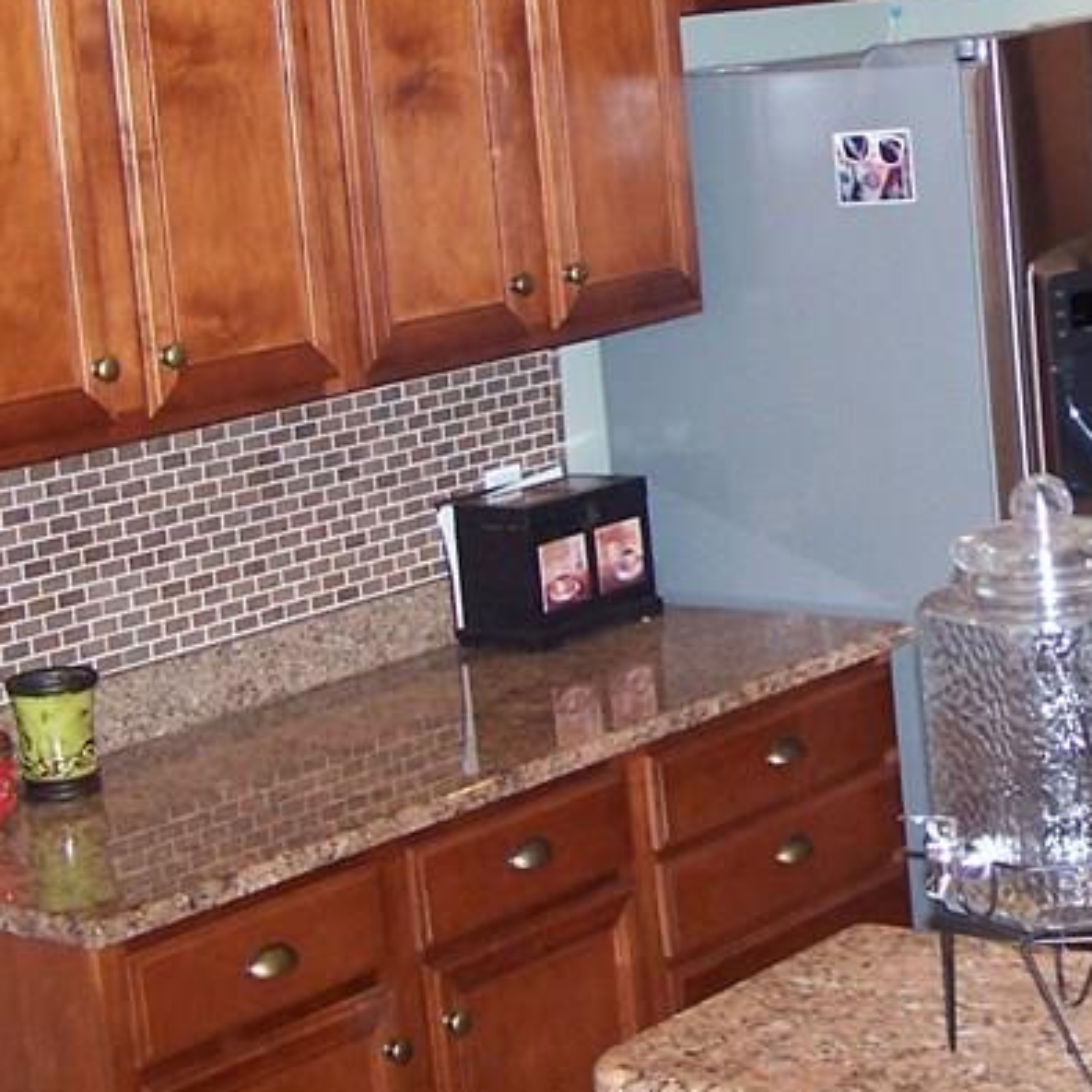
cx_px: 1078
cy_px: 271
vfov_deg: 19.8
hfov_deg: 19.4
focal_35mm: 87
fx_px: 3105
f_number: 2.8
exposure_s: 1/60
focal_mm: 6.3
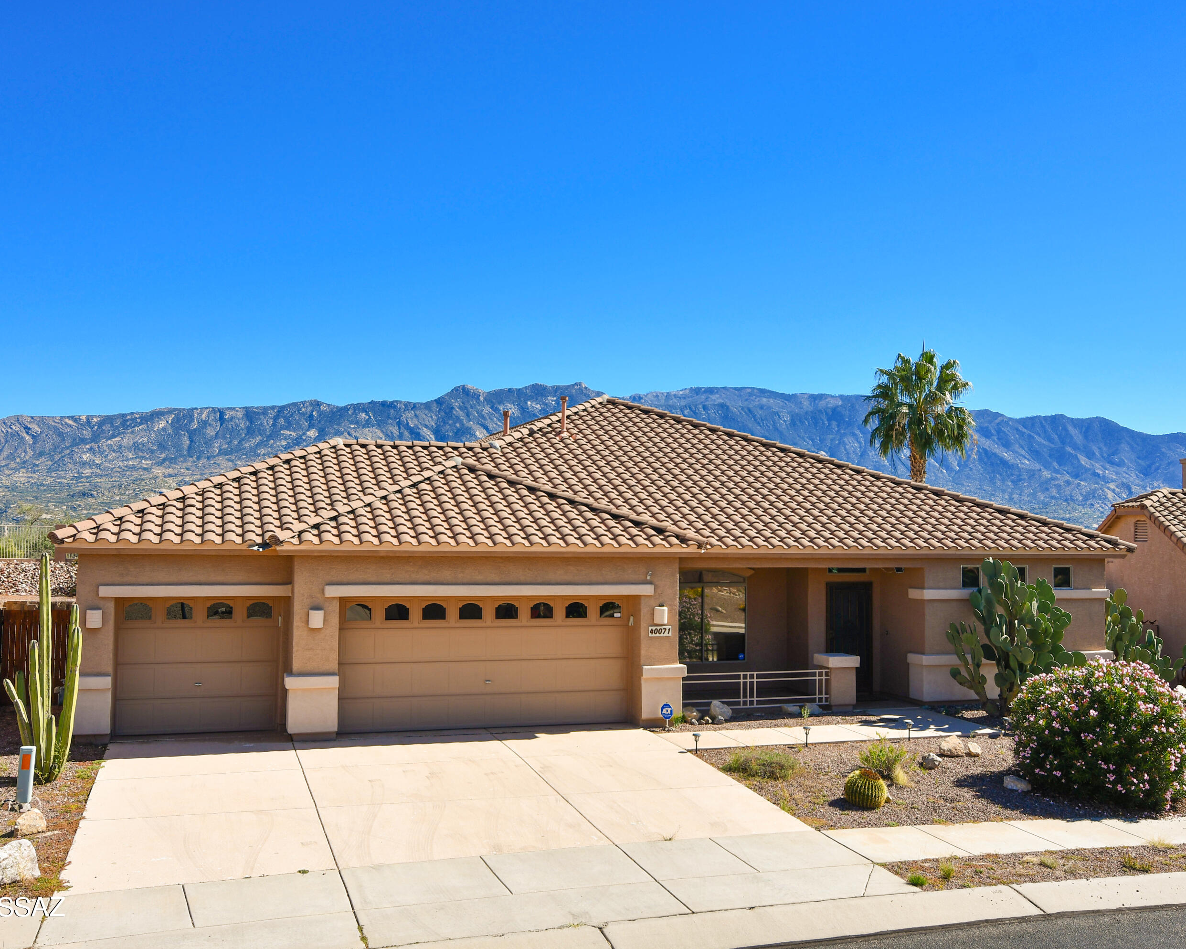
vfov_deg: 43.4
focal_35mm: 34
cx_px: 587
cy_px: 473
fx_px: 1193
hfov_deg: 52.8
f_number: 10
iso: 100
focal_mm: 20
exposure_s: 1/400
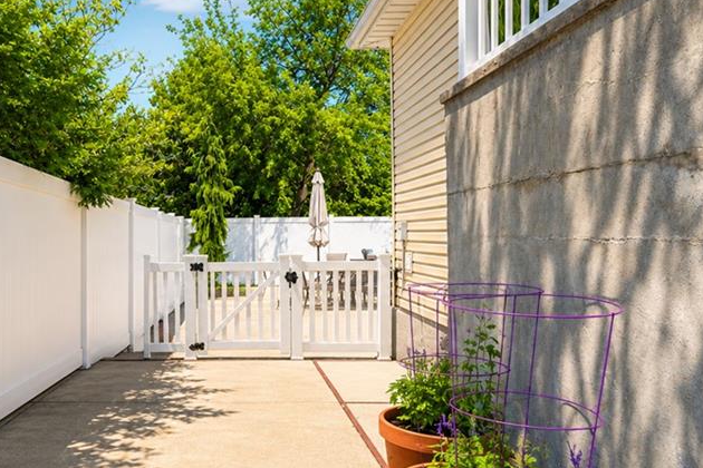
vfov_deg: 49.5
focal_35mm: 26
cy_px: 225
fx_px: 508
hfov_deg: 67.8
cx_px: 243
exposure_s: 1/125
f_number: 5.6
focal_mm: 16
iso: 100
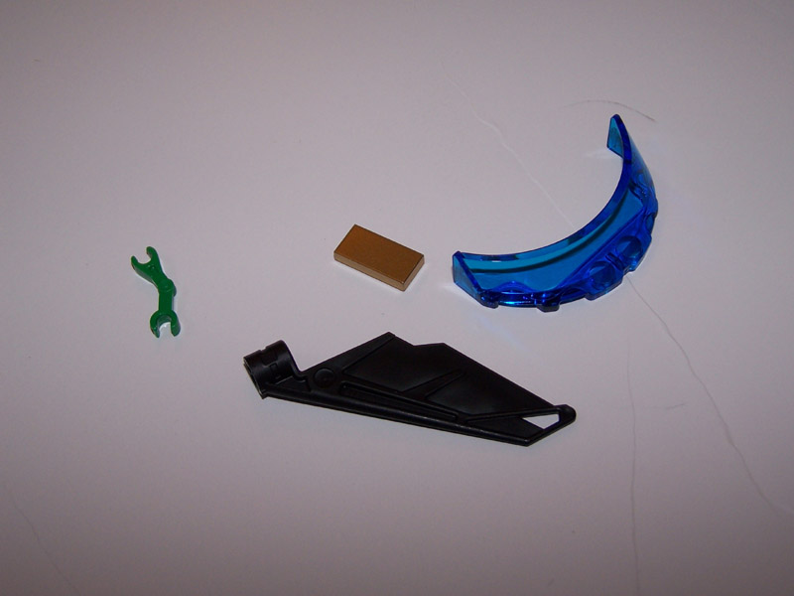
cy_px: 298
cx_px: 397
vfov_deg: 28.6
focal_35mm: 51
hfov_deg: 37.5
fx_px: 1170
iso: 80
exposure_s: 1/60
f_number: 3
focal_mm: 8.5
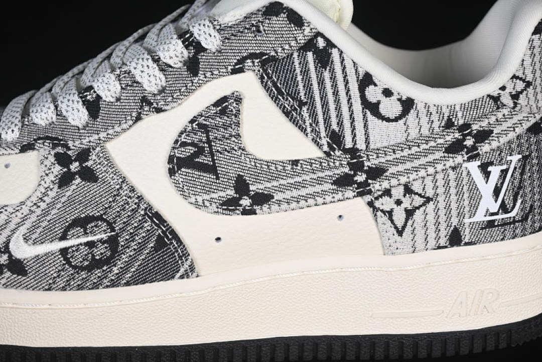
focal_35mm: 75
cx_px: 271
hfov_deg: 27.0
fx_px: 1129
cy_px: 181
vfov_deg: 18.2
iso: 160
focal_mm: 50
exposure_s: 1/60
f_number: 7.1
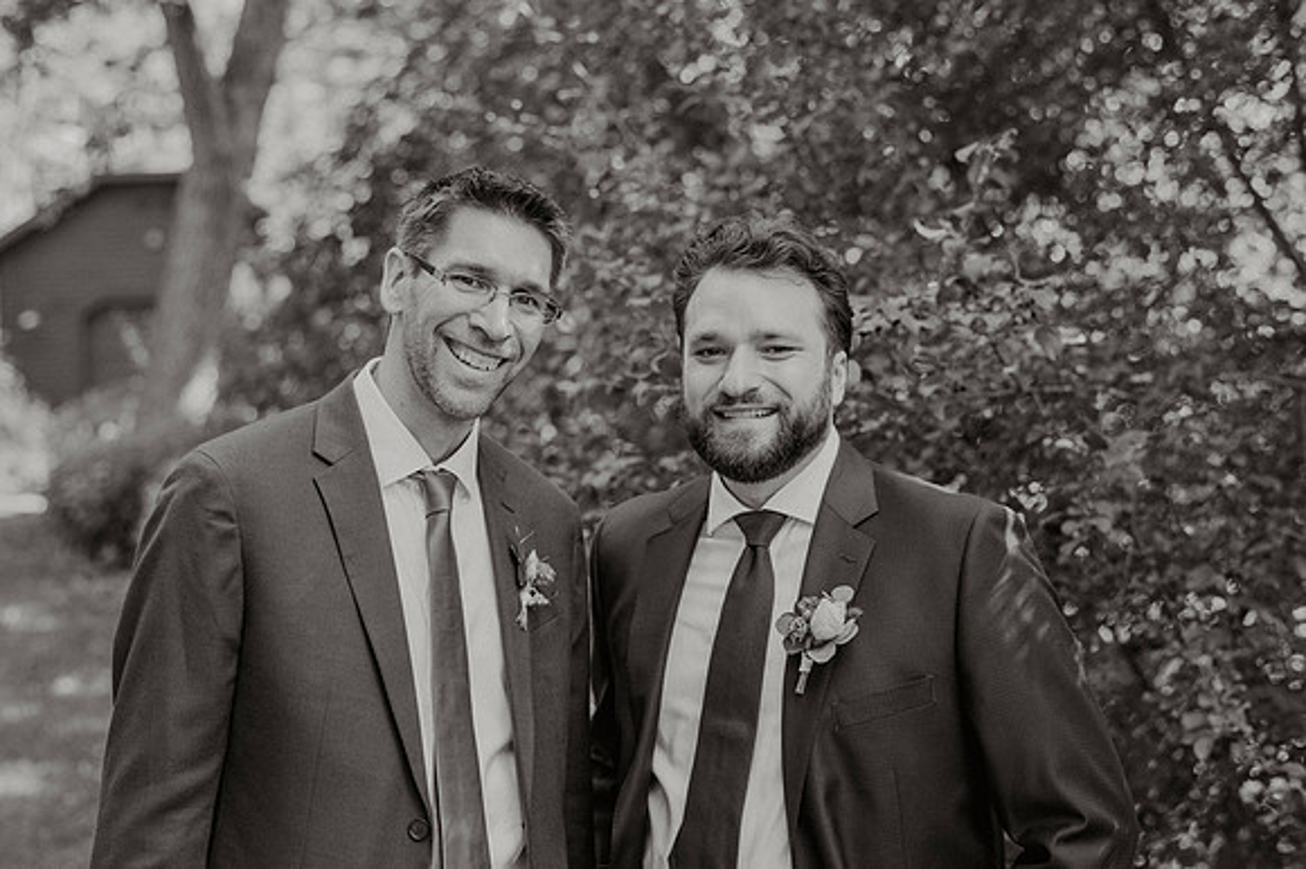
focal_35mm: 58
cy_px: 434
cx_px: 653
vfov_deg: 23.4
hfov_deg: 34.5
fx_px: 2103
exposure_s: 1/160
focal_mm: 58
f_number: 3.2
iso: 200
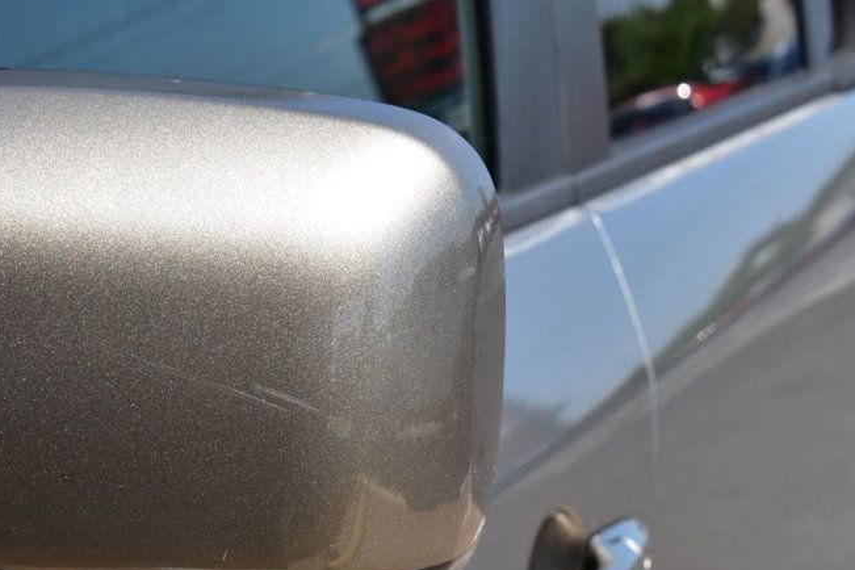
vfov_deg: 10.6
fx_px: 3082
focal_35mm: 130
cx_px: 204
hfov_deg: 15.7
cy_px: 322
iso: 400
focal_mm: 55
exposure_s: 1/400
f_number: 11
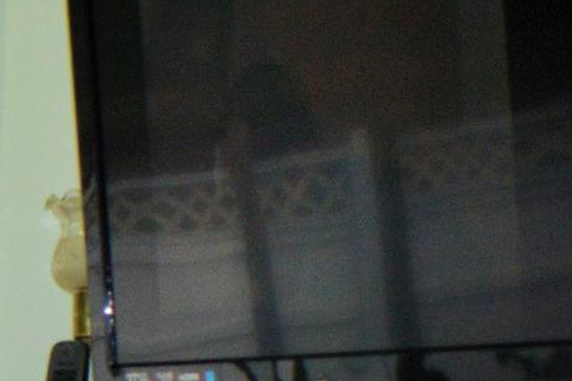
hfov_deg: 7.3
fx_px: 4065
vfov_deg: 5.3
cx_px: -1069
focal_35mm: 256
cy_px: 742
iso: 560
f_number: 4.2
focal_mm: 26
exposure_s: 1/60
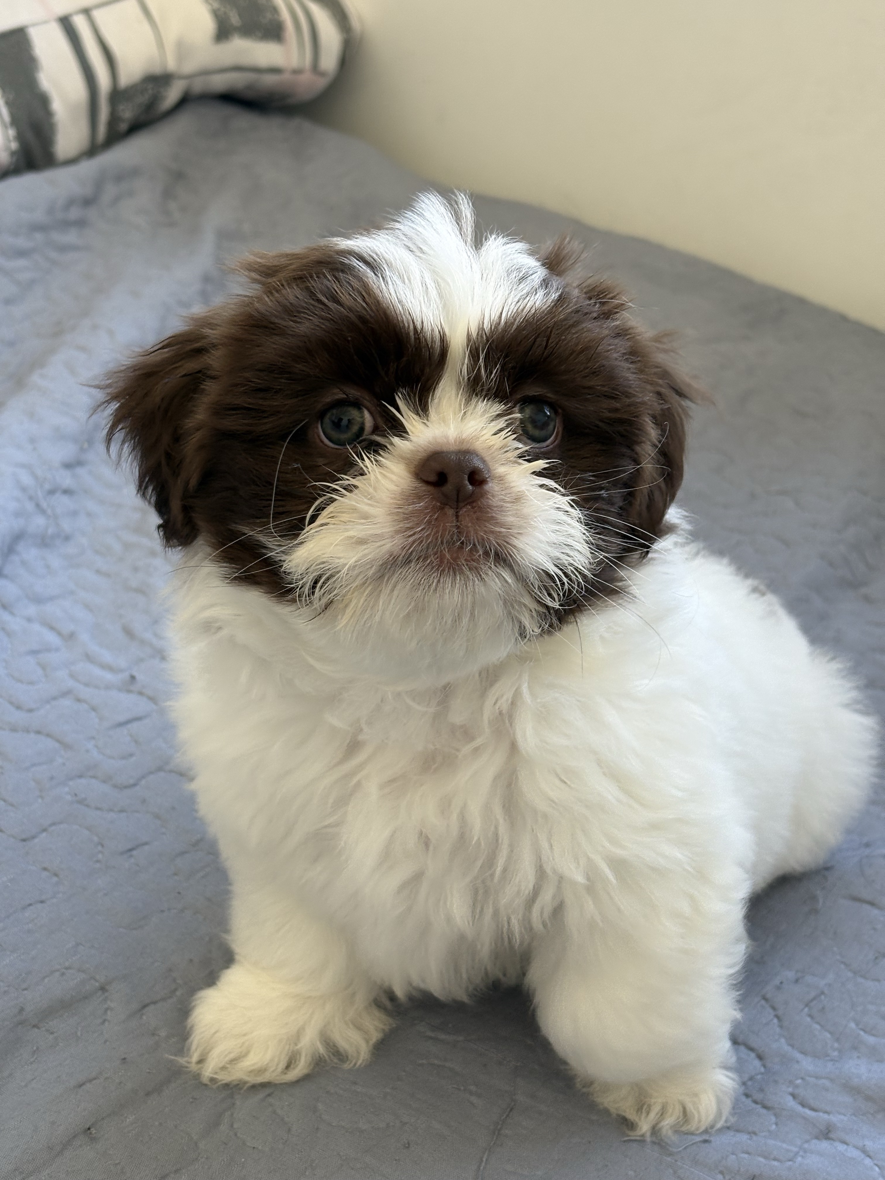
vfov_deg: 36.8
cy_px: 590
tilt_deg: -29.4
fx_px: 1773
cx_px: 442
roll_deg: -8.8
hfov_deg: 28.0
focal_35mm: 52
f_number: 1.6
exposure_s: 1/84
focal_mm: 5.96
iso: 50
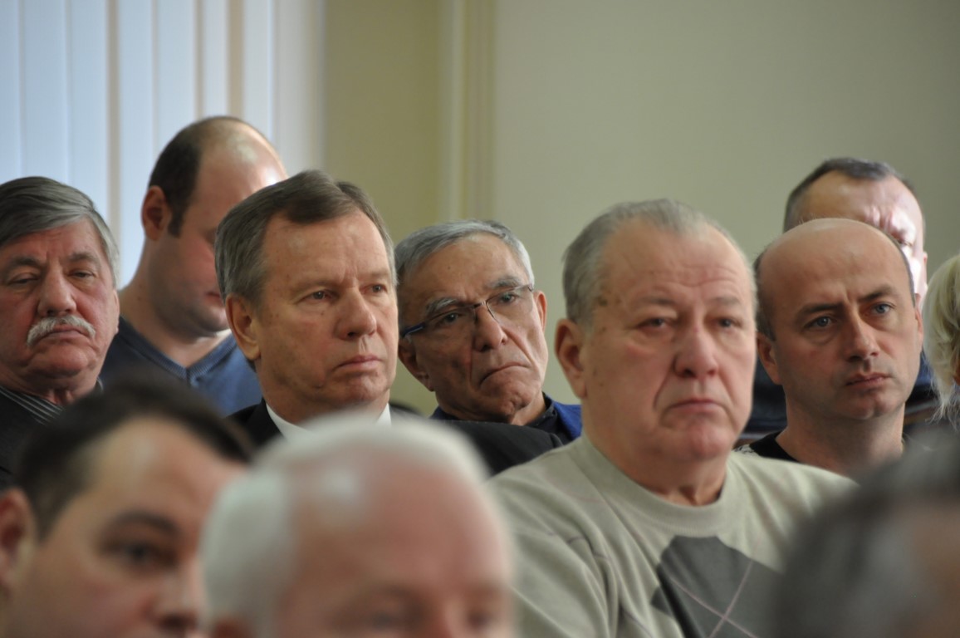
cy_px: 319
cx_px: 480
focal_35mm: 375
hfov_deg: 5.5
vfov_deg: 3.7
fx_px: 9989
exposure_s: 1/50
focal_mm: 250
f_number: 6.3
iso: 1000
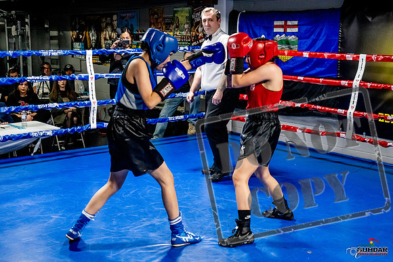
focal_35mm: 52
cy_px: 131
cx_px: 196
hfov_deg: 38.2
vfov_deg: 26.0
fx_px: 568
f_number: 2.8
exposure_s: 1/800
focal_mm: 35
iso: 5000
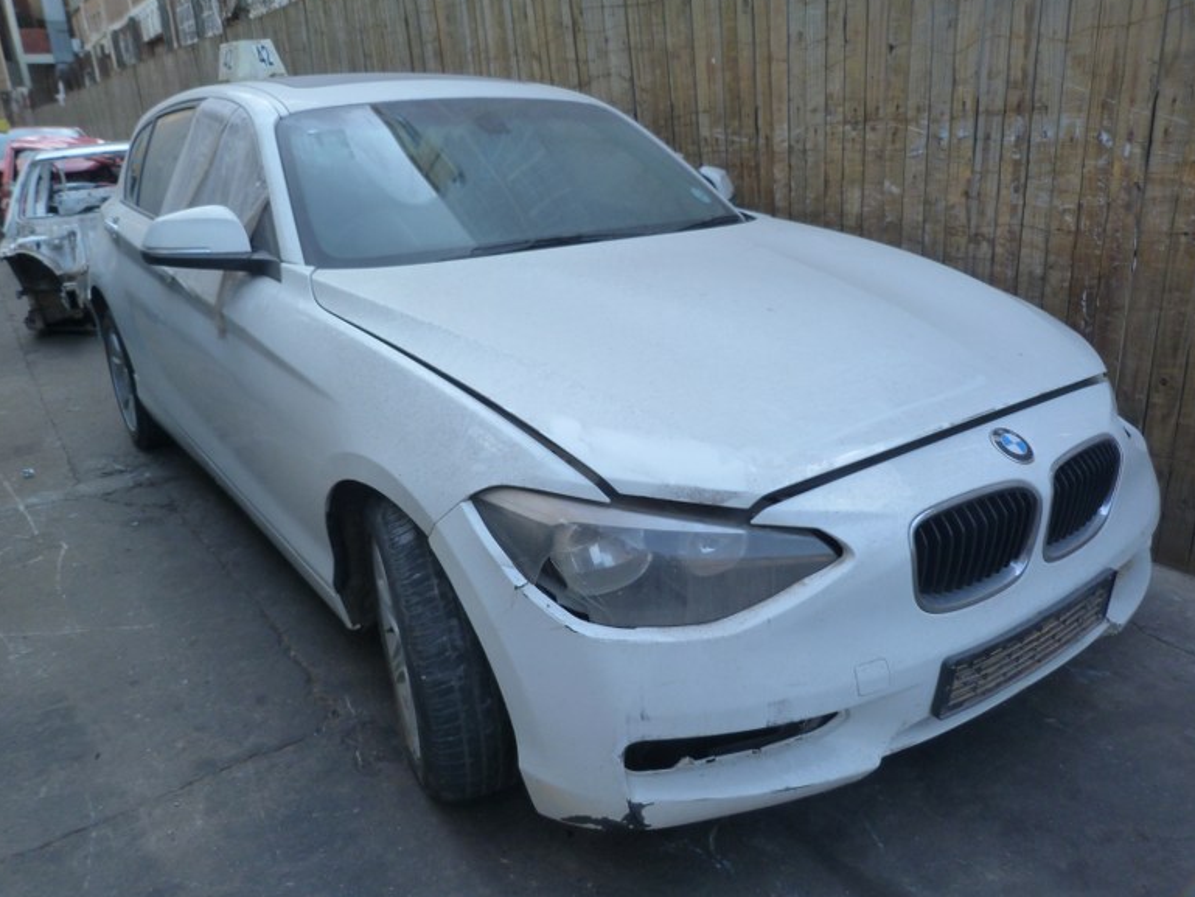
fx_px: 898
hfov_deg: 67.3
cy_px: 455
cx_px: 612
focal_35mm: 26
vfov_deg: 53.1
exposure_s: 1/125
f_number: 3.2
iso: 125
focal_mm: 4.5
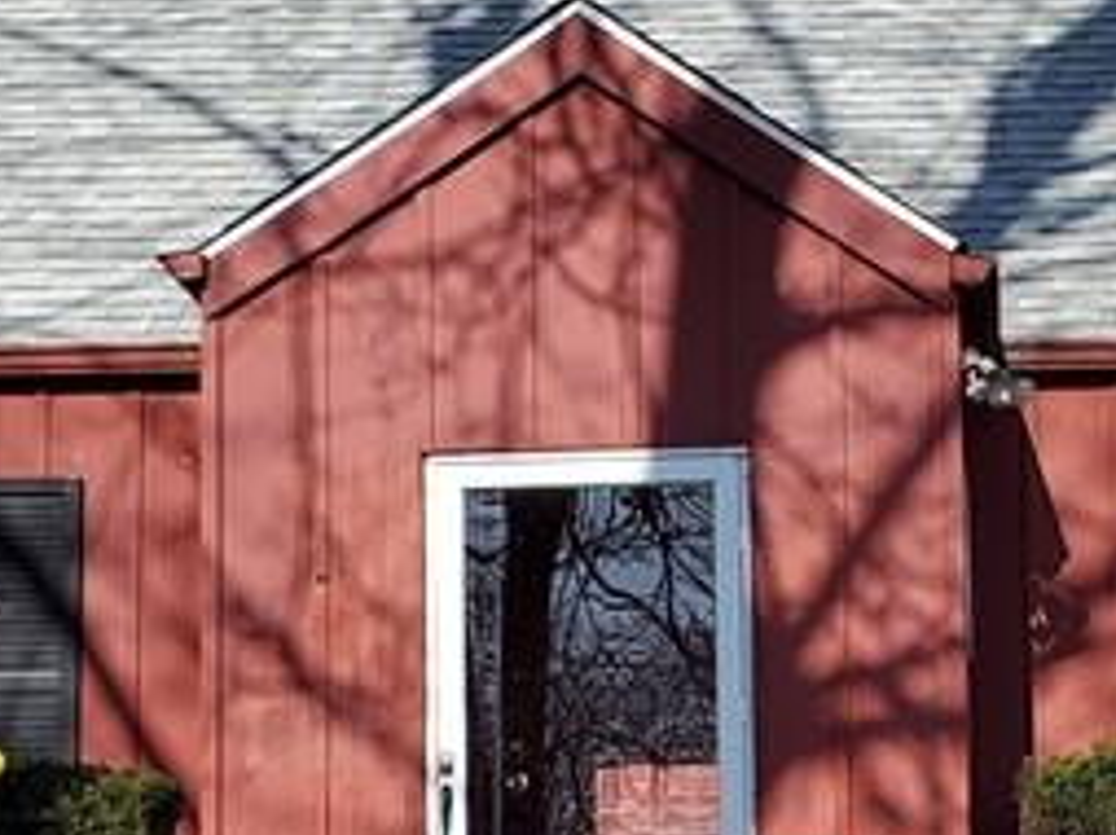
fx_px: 3382
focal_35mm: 105
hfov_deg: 18.4
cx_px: 1054
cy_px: 580
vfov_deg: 14.0
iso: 50
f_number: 2.4
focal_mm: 4.3
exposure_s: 1/1384
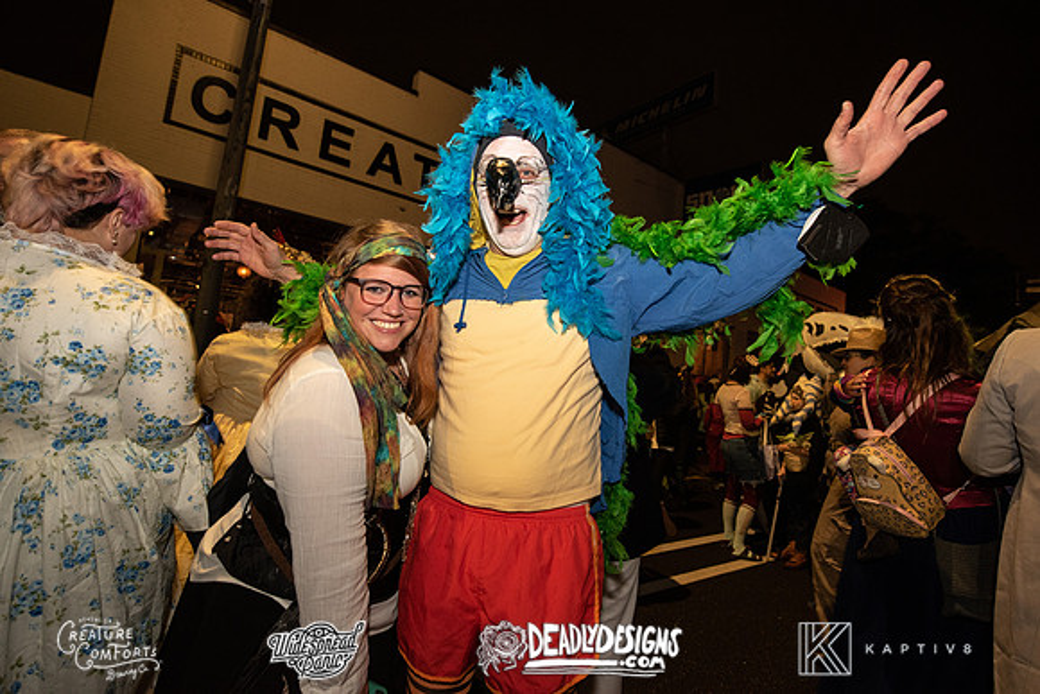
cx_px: 520
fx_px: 495
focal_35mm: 17
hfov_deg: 92.9
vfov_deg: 70.0
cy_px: 323
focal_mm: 16
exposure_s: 1/80
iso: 2000
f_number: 3.5
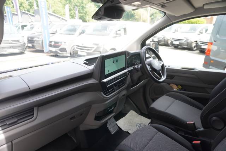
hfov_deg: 73.8
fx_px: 151
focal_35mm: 24
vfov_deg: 53.1
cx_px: 113
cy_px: 76
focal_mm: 16
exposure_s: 1/60
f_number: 4
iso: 250
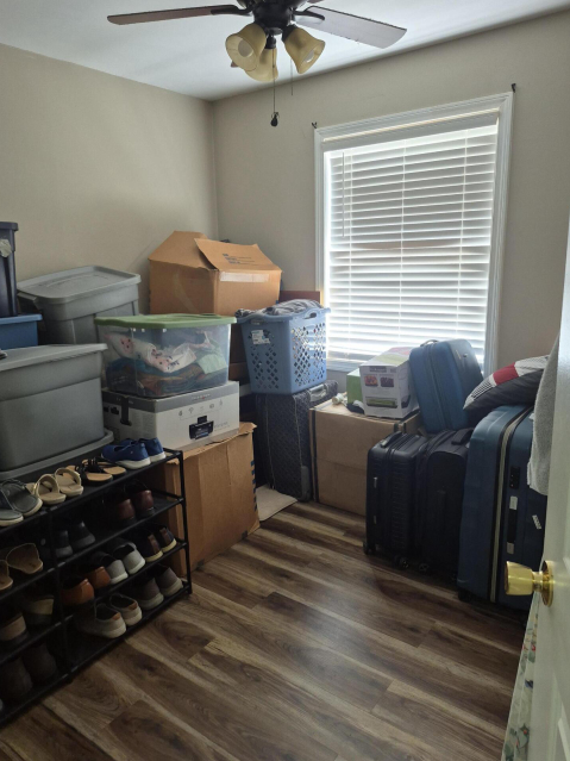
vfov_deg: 71.6
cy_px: 377
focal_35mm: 24
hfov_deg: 56.8
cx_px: 274
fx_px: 527
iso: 200
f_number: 1.8
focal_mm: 5.4
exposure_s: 1/180
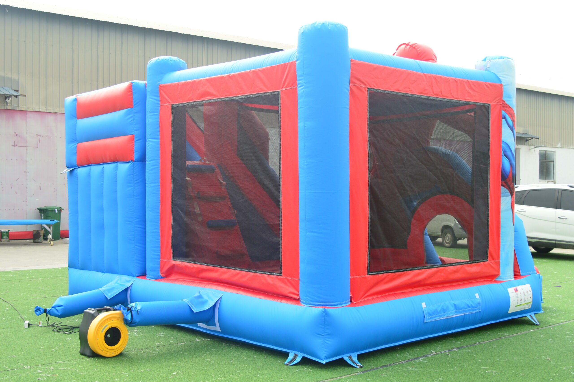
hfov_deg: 41.1
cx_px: 287
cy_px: 191
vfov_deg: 28.0
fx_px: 765
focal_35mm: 48
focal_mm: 32
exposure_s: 1/160
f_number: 6.3
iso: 100
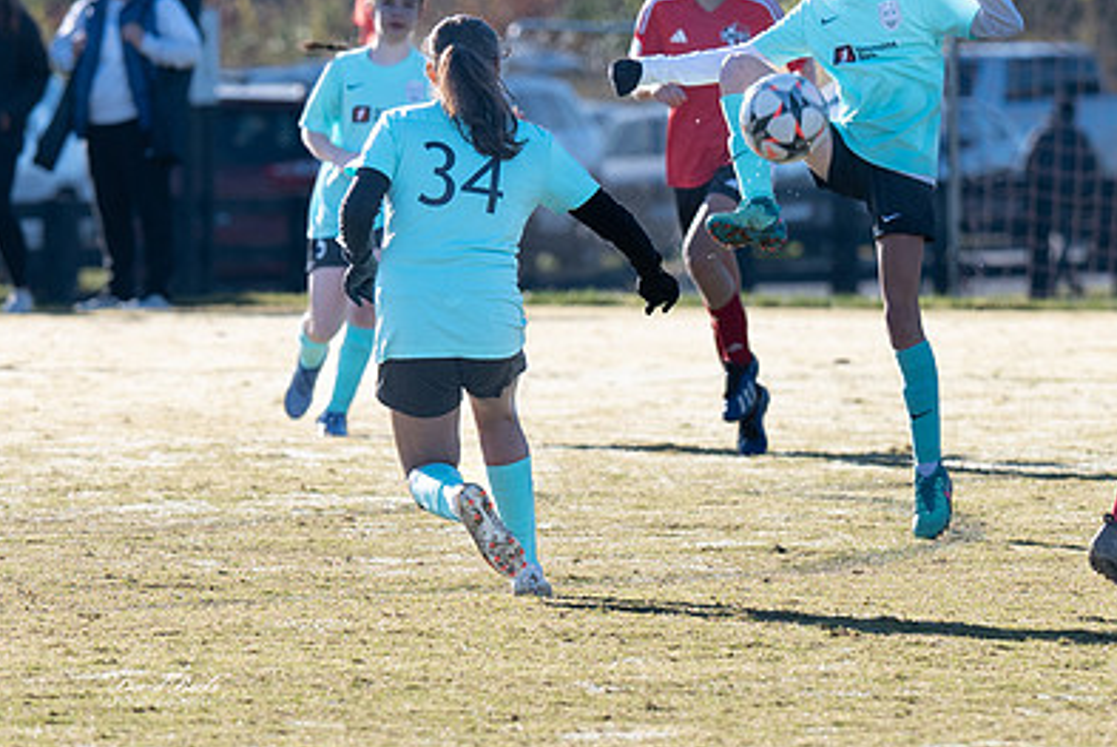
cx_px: 627
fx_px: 18699
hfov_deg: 3.4
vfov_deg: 2.3
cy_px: 321
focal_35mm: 602
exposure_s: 1/1000
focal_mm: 280
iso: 320
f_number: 5.6
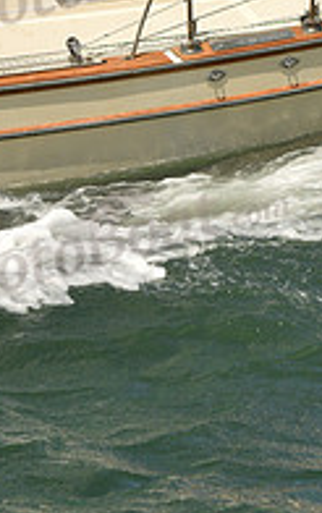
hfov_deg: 5.3
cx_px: 425
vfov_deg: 8.3
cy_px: -194
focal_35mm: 247
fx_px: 3458
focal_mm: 82
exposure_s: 1/800
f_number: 11
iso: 320
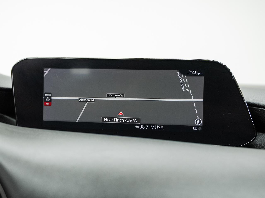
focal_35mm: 42
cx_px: 121
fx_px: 321
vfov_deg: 34.4
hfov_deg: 44.8
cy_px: 99
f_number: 3.5
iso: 1000
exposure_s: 1/40
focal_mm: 35.7
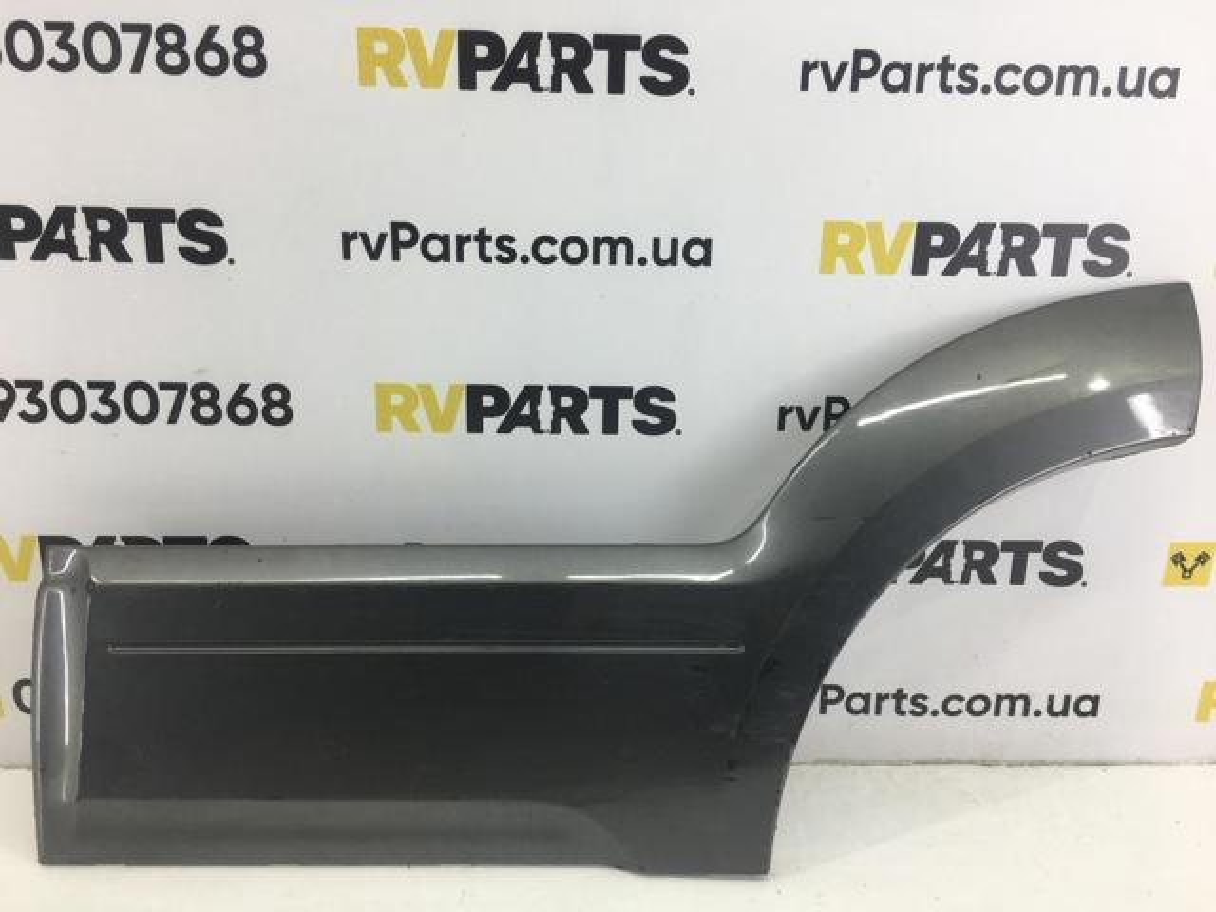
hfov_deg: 61.7
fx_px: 1019
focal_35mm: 29
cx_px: 608
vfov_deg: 48.2
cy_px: 456
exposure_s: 1/50
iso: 25
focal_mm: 4.15
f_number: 2.2
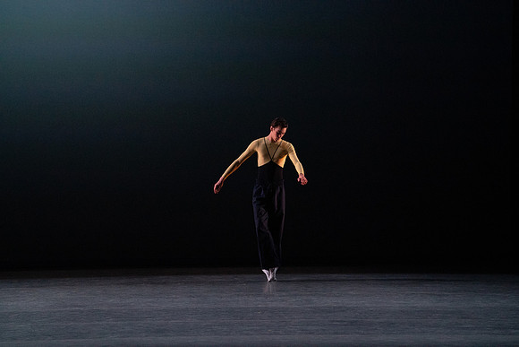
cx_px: 260
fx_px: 2884
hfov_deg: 10.3
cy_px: 174
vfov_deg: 6.9
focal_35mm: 200
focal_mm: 200
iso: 12800
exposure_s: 1/500
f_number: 8
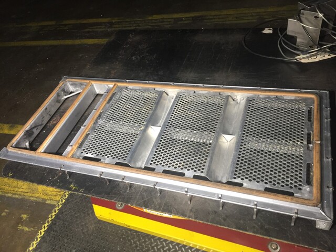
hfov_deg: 61.7
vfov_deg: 48.2
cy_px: 126
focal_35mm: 29
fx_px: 281
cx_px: 168
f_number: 2.2
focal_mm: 4.15
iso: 50
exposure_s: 1/30
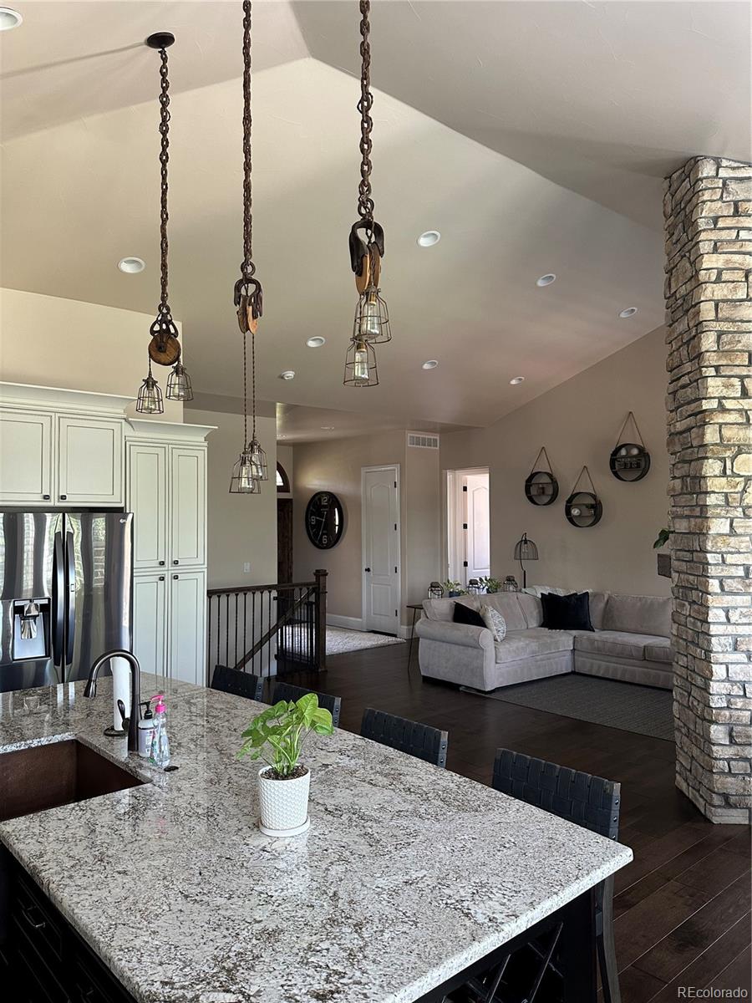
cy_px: 502
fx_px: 695
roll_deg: -0.4
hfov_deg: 56.8
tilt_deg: +2.7
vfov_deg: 71.6
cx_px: 376
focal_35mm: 24
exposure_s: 1/61
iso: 250
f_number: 1.78
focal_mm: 6.86
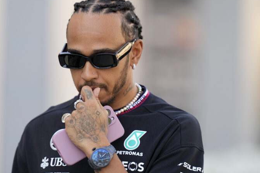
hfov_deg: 4.6
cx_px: 121
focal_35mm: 446
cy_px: 79
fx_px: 3219
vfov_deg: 3.1
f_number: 3.5
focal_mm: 400
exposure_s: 1/1600
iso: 1250
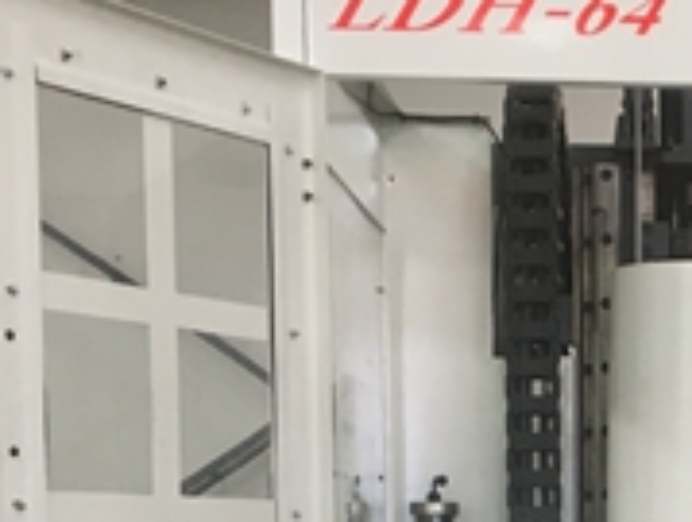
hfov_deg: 19.3
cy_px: 715
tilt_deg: -3.6
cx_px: 773
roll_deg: -0.7
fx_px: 1943
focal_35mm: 97
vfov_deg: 14.5
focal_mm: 4.15
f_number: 2.2
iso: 40
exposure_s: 1/33
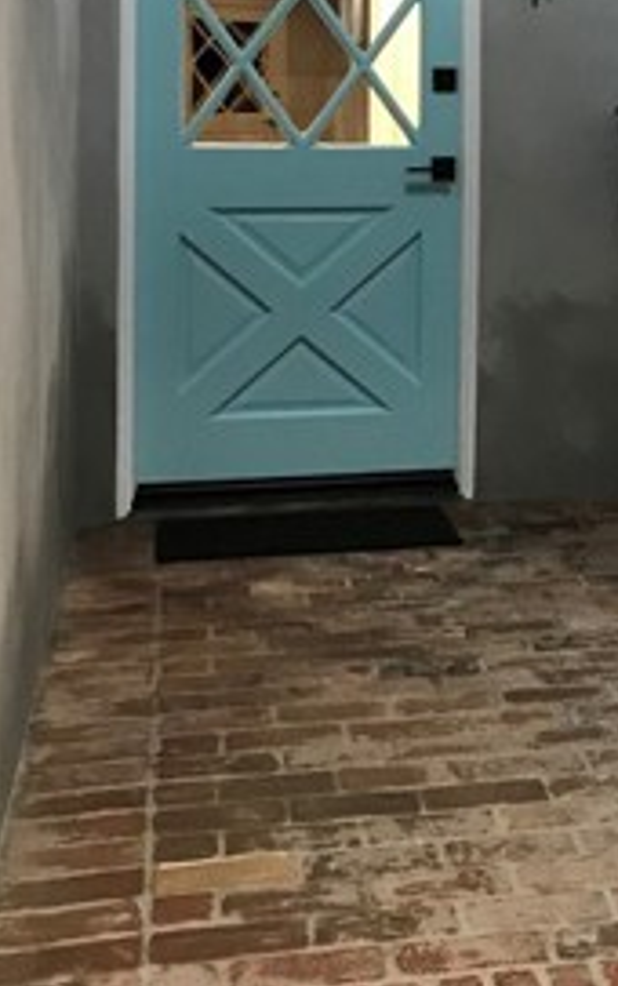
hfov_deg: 17.7
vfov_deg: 28.5
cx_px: 749
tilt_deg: -0.9
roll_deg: -0.5
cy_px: 149
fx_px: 1881
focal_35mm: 70
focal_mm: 3.99
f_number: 1.8
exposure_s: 1/15
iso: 64
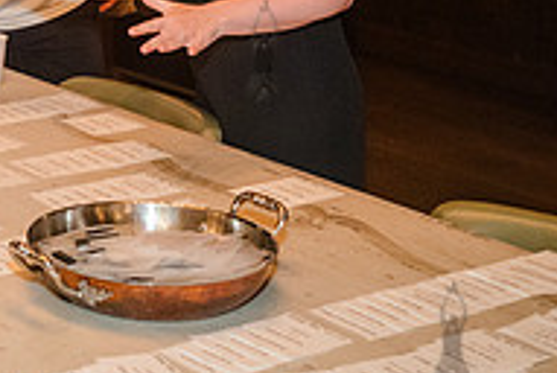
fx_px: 1658
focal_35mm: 107
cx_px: -114
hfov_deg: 18.1
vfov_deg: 12.5
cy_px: -92
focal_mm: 35
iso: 4000
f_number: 4.5
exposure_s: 1/200
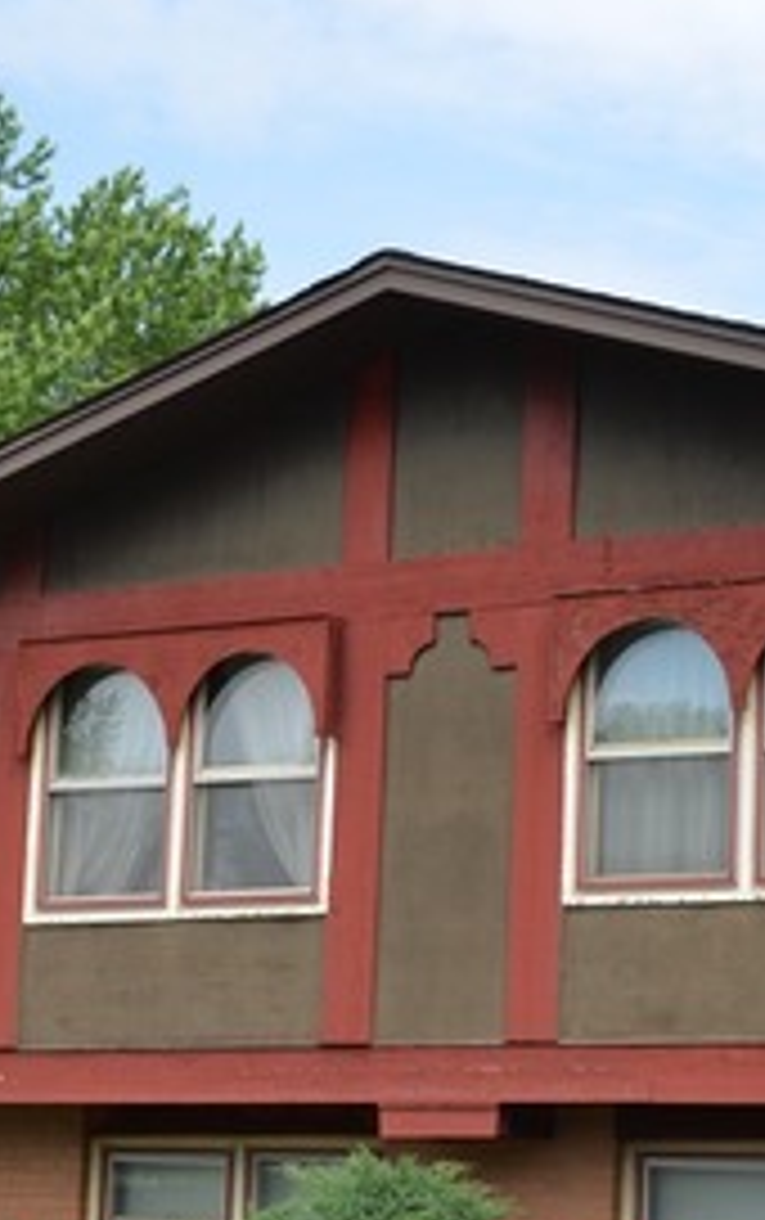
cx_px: 702
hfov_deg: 13.4
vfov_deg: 21.3
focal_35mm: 97
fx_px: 3234
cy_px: 797
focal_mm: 27
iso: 100
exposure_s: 1/250
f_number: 6.3
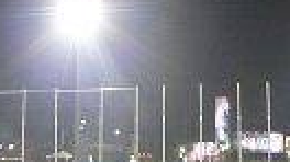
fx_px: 1068
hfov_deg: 15.4
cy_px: -83
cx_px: 108
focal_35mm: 139
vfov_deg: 8.5
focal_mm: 4.9
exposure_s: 1/4
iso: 400
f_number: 3.3
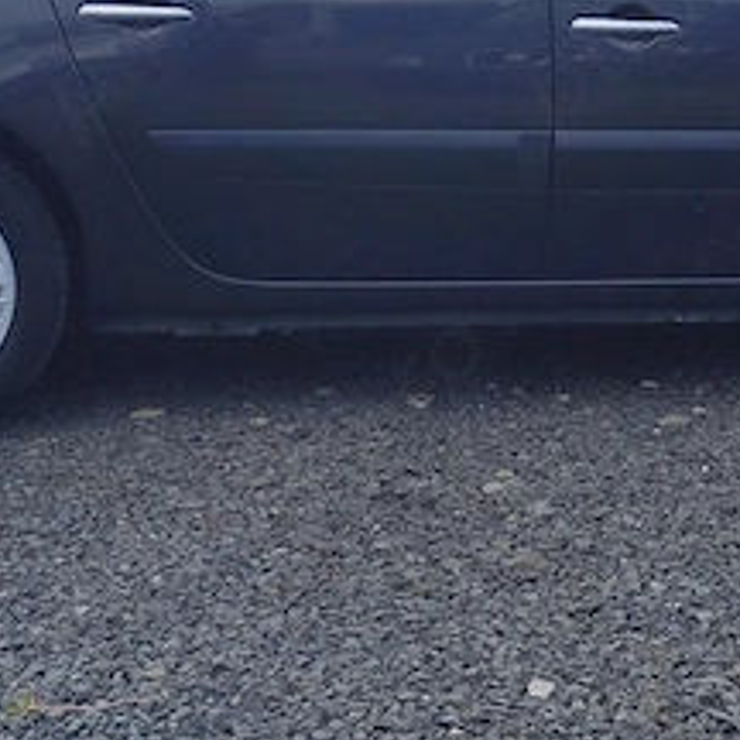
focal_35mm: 113
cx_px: 504
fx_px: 2733
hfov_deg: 15.4
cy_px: -3
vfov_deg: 15.1
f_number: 1.65
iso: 50
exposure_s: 1/1263
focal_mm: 6.19
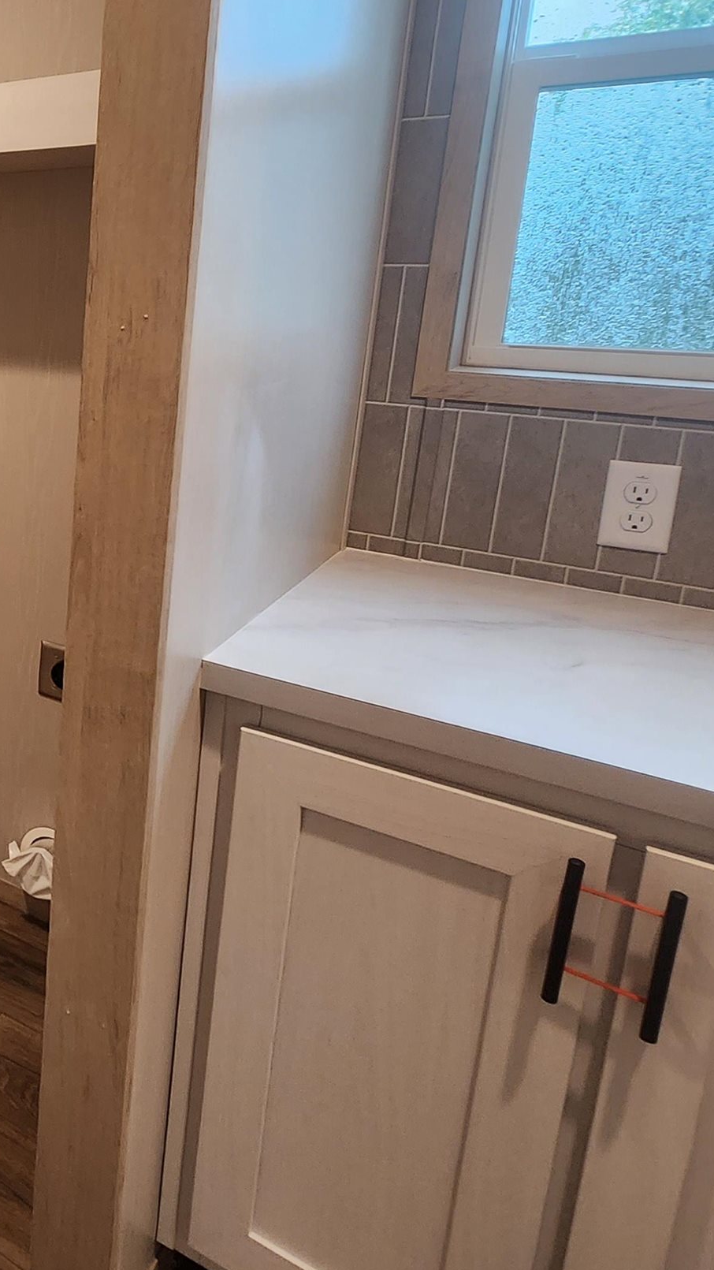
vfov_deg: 68.6
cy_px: 466
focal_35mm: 27
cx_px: -198
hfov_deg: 32.8
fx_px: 909
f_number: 2.2
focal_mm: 2.2
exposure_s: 1/60
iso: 200
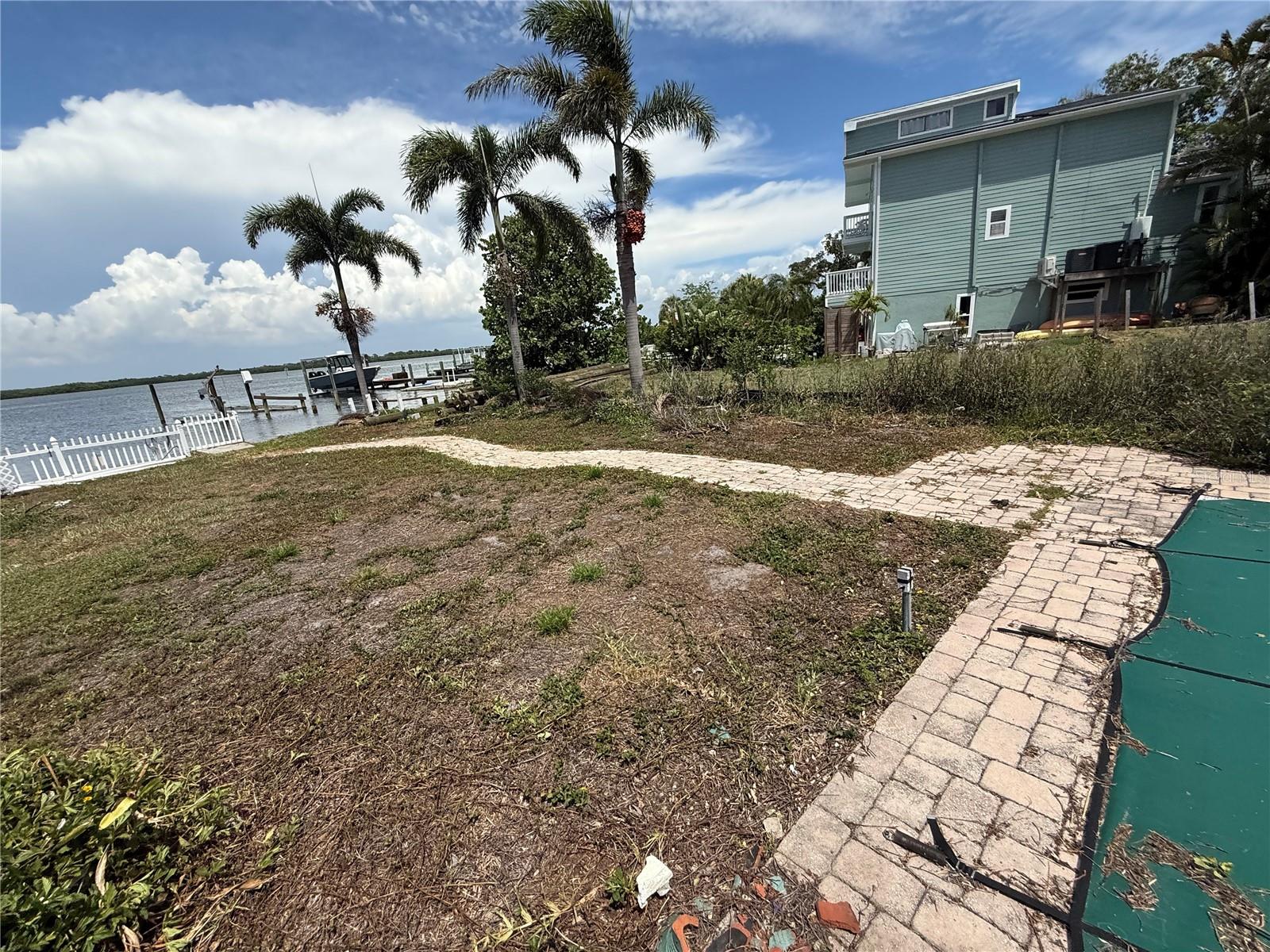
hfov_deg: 102.1
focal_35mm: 14
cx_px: 635
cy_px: 476
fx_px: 514
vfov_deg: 85.7
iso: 80
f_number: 2.2
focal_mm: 2.22
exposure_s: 1/3289
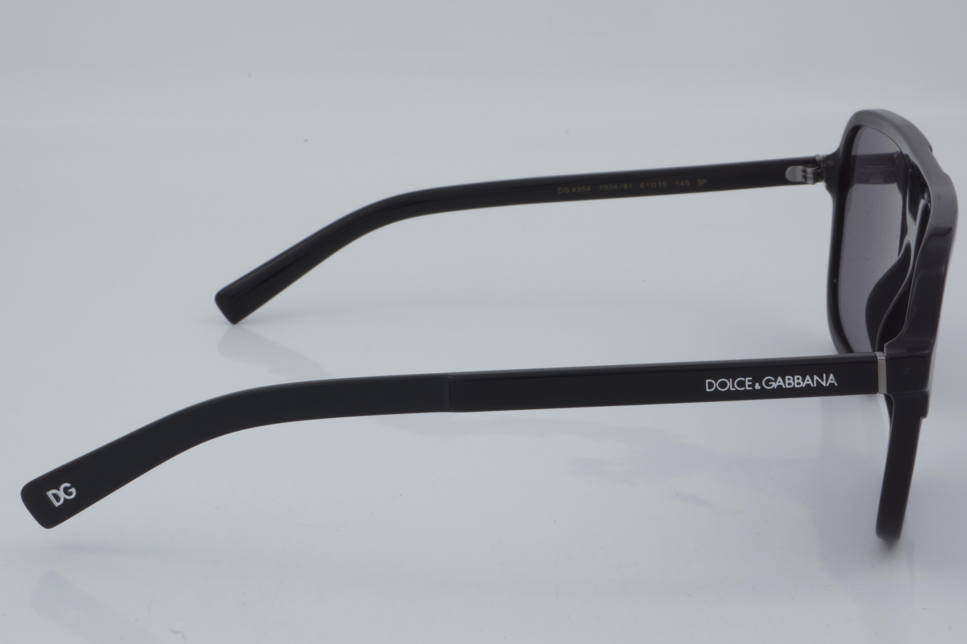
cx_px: 484
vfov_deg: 18.2
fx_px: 2014
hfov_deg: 27.0
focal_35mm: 75
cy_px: 322
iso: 100
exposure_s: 1/4
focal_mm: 50
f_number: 32
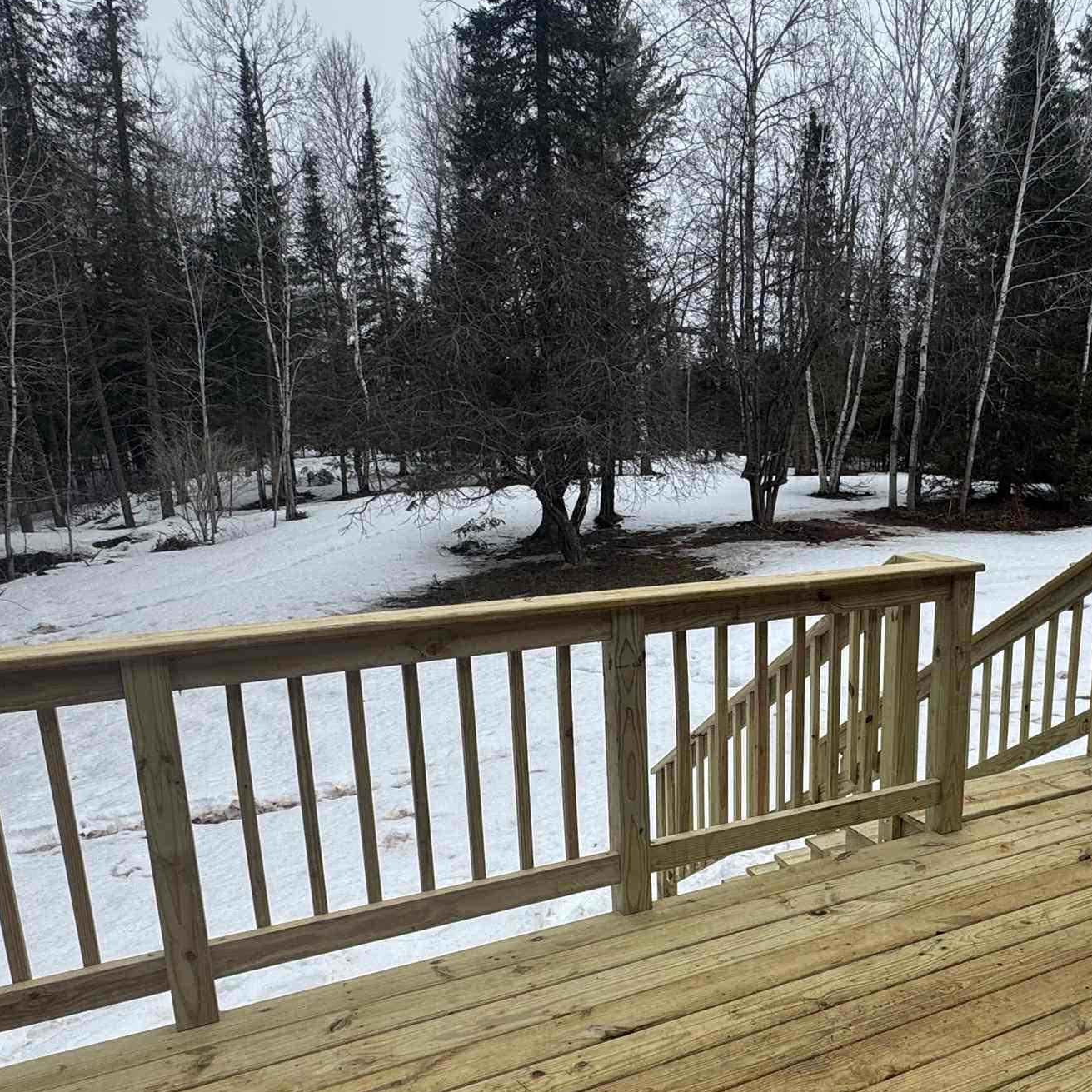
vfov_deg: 55.1
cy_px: 670
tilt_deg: -14.2
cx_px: 758
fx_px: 1035
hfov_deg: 54.1
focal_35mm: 29
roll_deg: +0.4
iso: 40
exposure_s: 1/849
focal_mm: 2.22
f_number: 2.2
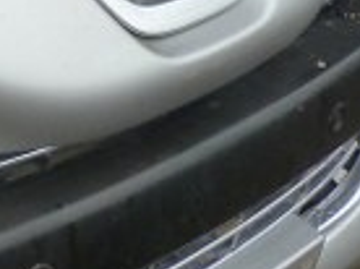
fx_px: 1505
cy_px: -206
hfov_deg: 11.9
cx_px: -402
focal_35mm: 145
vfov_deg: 9.7
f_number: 3.6
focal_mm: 4.5
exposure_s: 1/100
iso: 125
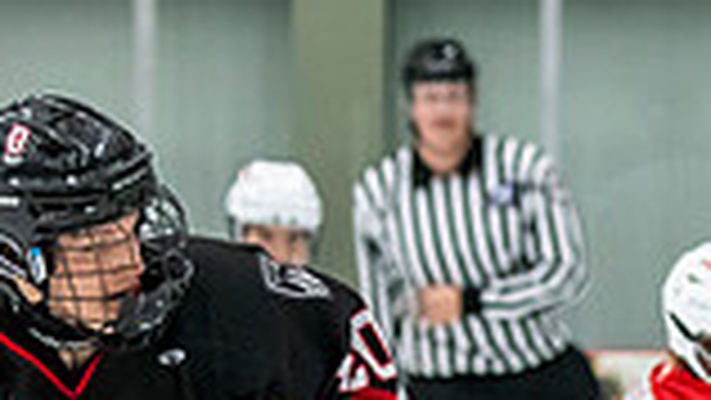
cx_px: 153
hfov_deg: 4.6
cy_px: 789
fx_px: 8826
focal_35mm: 468
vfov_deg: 2.6
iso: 2000
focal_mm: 92
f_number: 3.2
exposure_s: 1/640
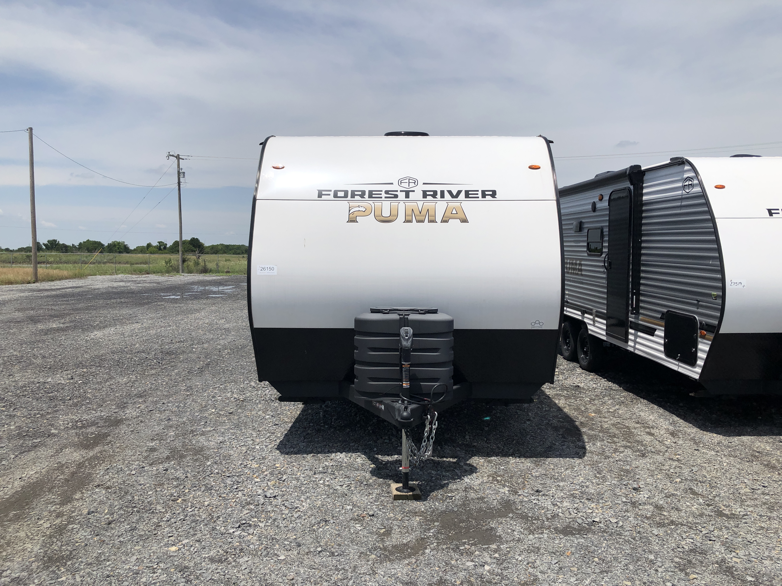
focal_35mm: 28
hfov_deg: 63.4
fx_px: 633
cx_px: 391
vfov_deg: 49.7
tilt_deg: -5.8
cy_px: 293
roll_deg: -0.3
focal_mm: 3.99
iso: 20
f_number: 1.8
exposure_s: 1/4367
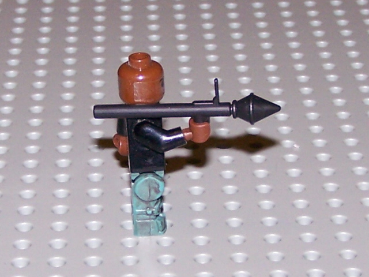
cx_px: 184
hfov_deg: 39.7
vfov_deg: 30.3
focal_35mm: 48
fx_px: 512
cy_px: 138
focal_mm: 8
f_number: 3
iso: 140
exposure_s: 1/60
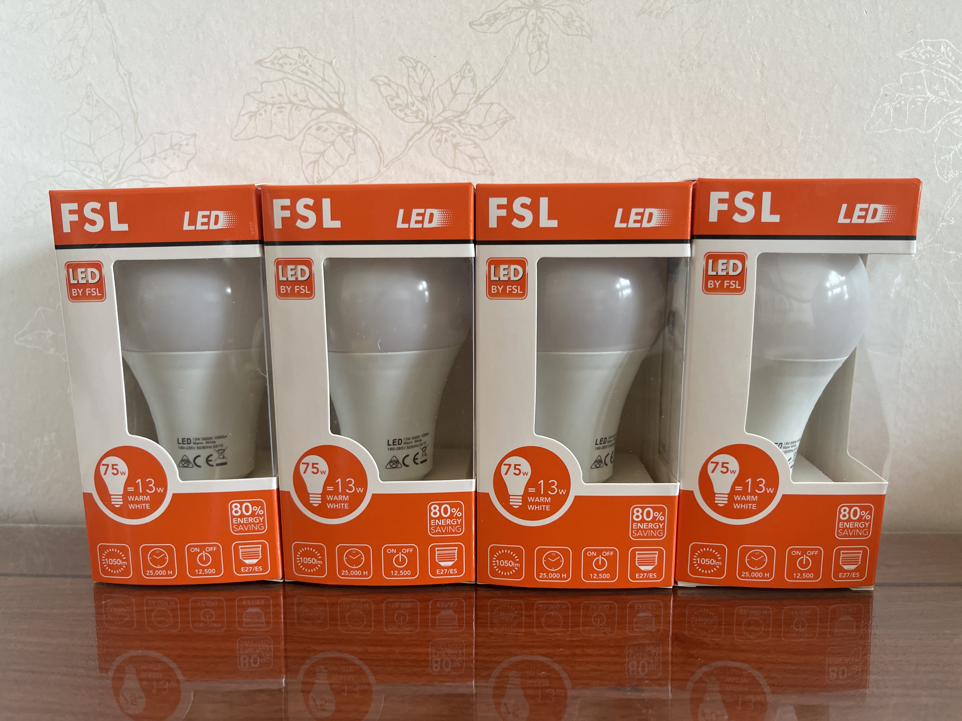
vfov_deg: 53.1
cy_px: 360
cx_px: 481
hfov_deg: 67.3
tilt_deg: -8.5
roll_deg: +0.5
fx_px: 723
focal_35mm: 26
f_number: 1.6
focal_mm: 5.1
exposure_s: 1/117
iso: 125
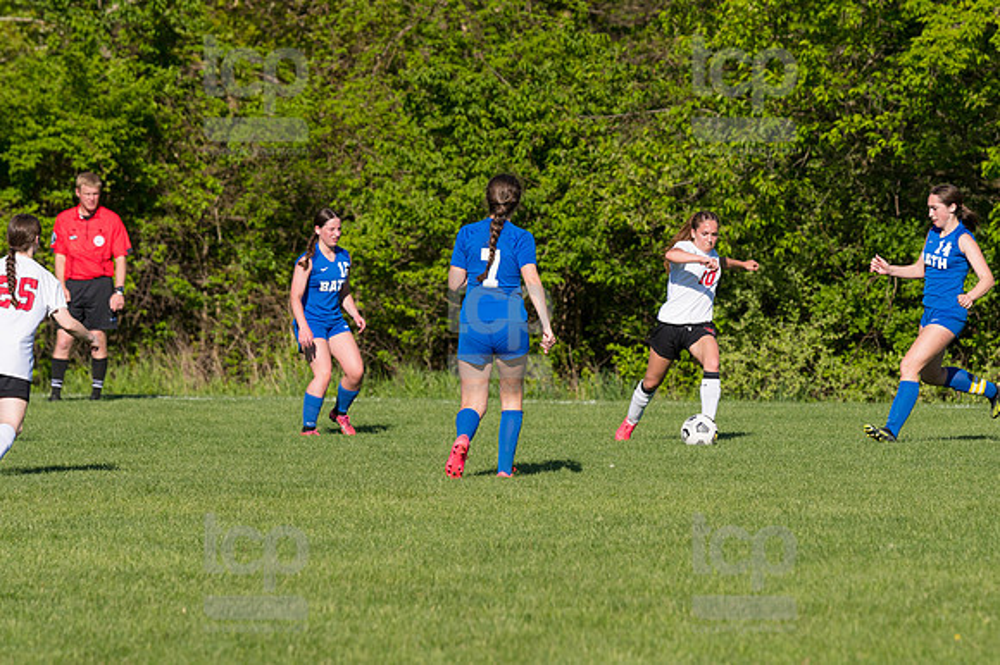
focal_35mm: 300
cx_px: 500
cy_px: 332
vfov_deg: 4.6
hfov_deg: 6.9
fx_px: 8328
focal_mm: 200
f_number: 5.6
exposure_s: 1/1600
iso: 250
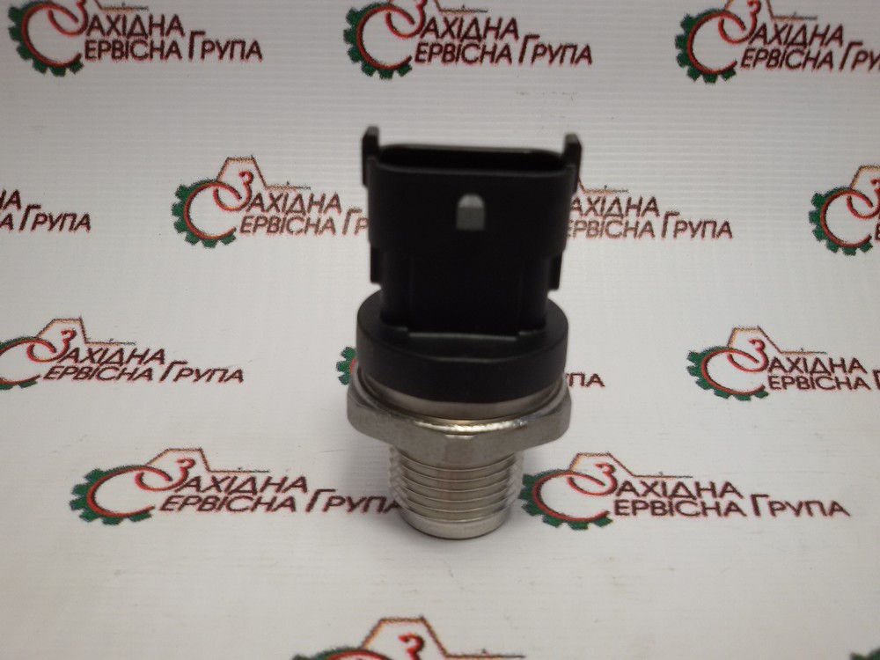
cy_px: 330
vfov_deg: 45.4
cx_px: 440
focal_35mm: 31
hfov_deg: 58.4
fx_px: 788
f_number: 2.4
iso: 40
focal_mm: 2.93
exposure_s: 1/100
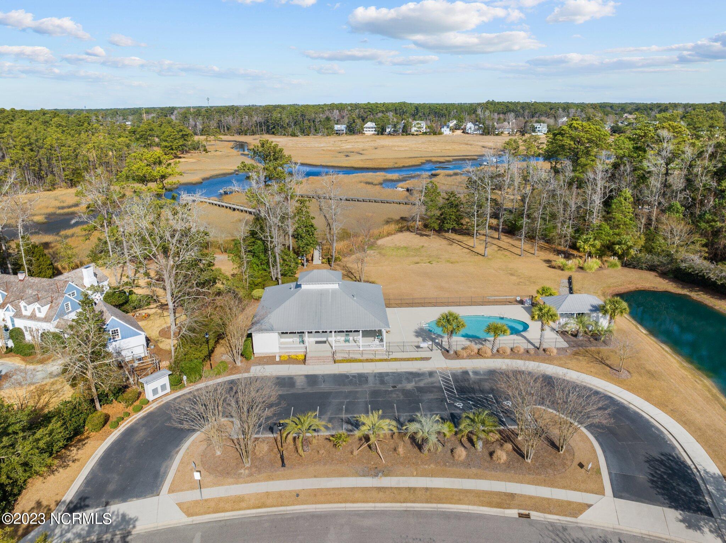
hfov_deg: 71.6
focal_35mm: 24
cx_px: 363
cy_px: 272
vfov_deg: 56.8
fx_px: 503
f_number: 2.8
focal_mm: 12.29
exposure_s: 1/500
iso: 100
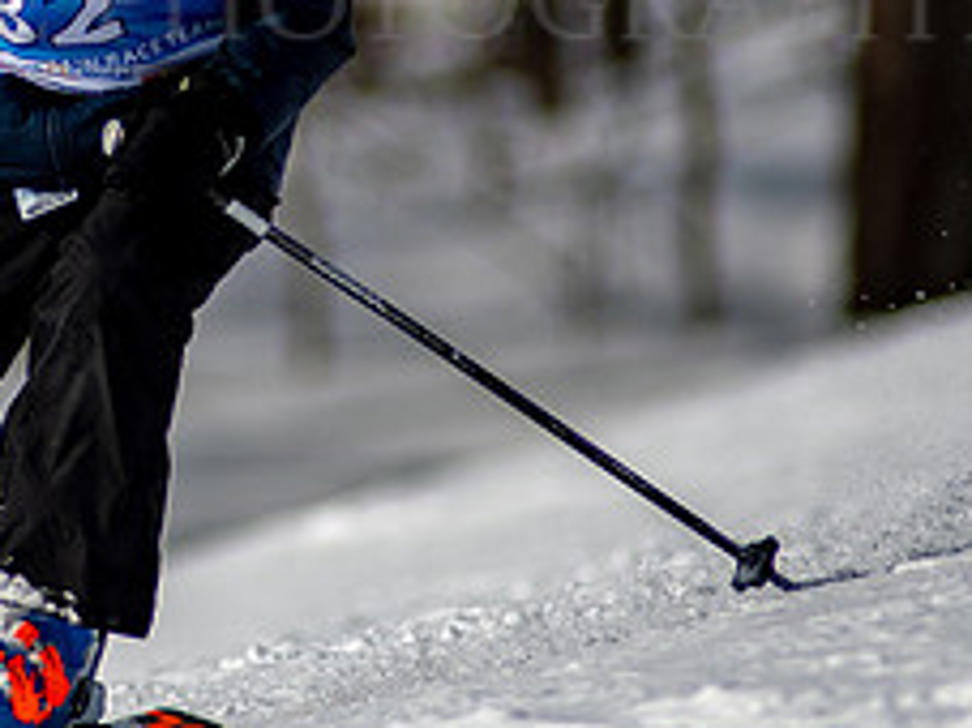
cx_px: -67
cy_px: 59
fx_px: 34267
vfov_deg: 1.2
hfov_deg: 1.6
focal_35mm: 1221
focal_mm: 300
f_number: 2.8
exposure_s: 1/8000
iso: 100
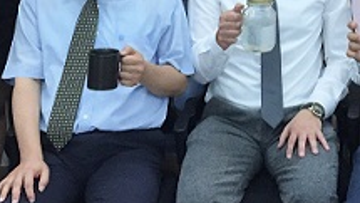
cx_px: 357
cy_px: -129
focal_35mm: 96
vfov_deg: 11.9
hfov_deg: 21.5
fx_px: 917
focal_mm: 4.15
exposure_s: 1/30
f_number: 2.2
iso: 50
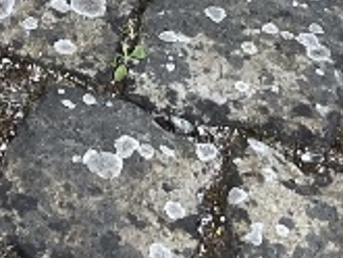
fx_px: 1874
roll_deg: +0.7
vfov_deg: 6.8
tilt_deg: -25.9
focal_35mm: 189
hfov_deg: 9.7
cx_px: -343
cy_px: -616
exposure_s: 1/121
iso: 50
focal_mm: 5.1
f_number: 1.6
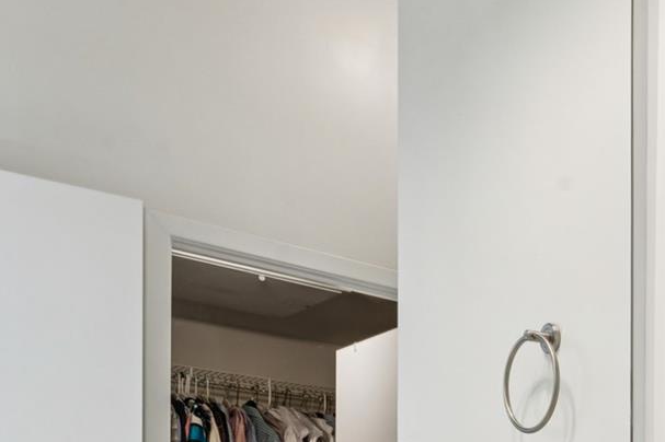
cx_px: 929
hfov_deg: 27.5
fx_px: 1041
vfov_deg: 21.3
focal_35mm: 56
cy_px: 604
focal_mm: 16.7
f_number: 13
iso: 100
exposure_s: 1
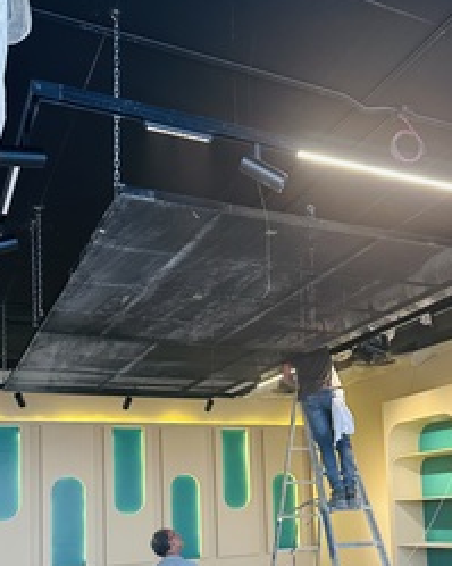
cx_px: 303
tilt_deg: +6.3
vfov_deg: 41.4
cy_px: 435
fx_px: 719
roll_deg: +2.6
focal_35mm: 43
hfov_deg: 34.5
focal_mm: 6.86
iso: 200
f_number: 1.78
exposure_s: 1/120
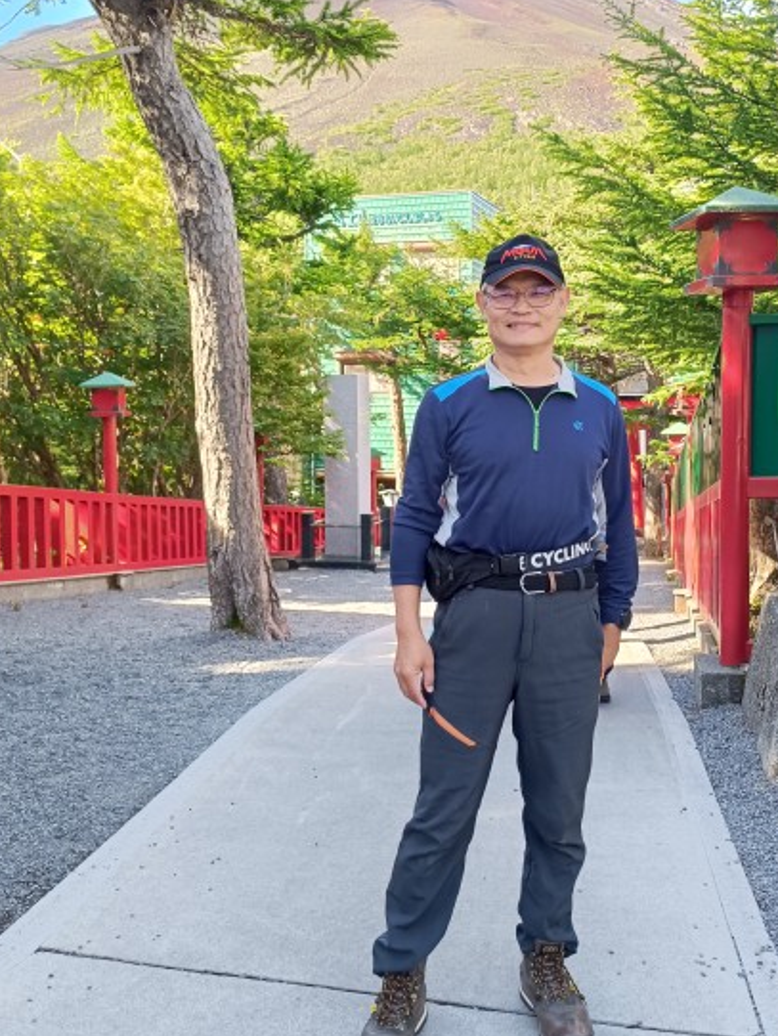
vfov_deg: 53.7
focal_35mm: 34
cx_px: 440
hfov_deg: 41.7
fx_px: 1018
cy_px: 436
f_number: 1.65
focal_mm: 6.14
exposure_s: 1/120
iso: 224
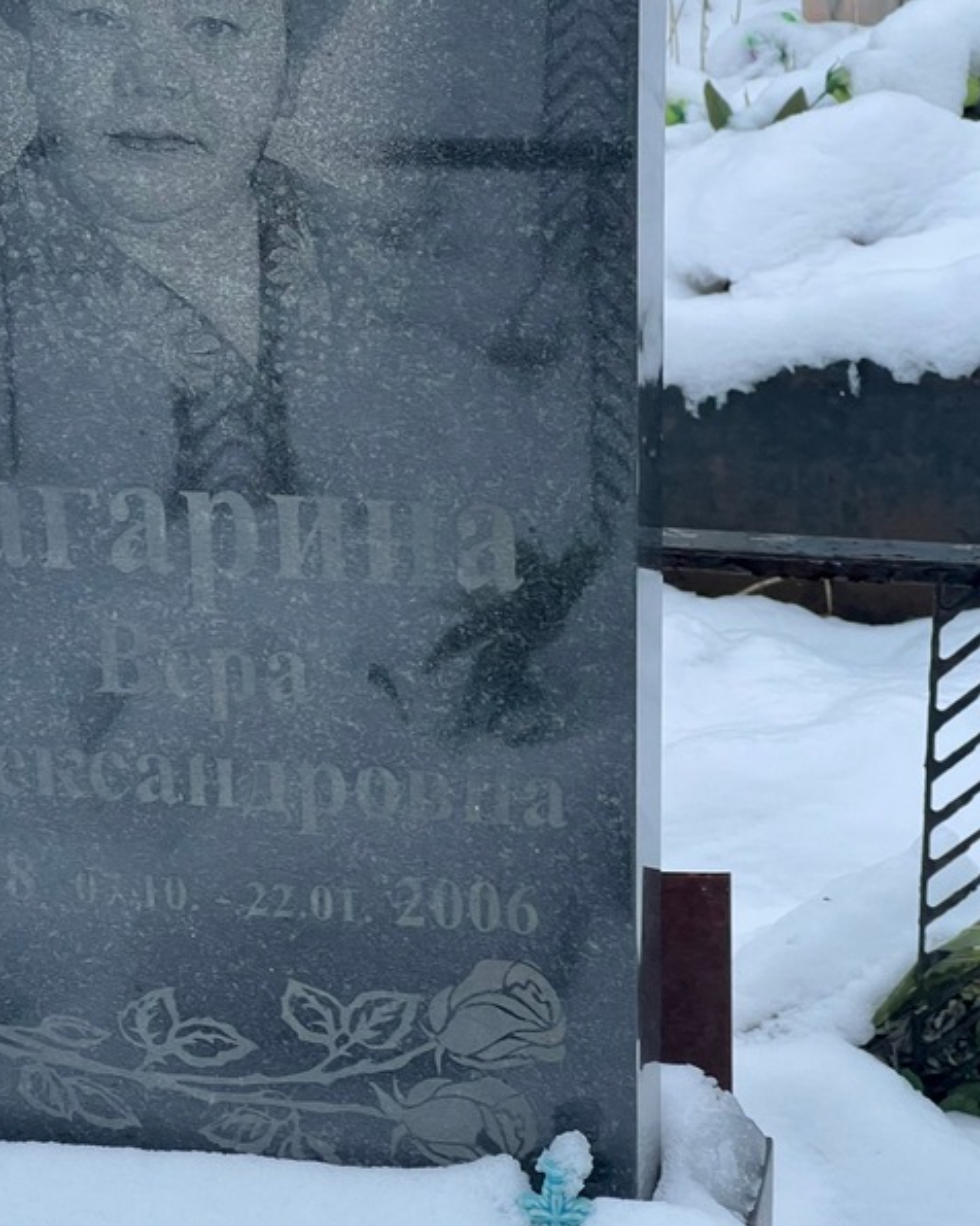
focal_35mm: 101
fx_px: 3662
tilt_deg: -22.8
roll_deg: +1.7
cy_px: 616
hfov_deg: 15.2
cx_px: 257
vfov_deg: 19.0
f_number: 2.8
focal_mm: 9
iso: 200
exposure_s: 1/95
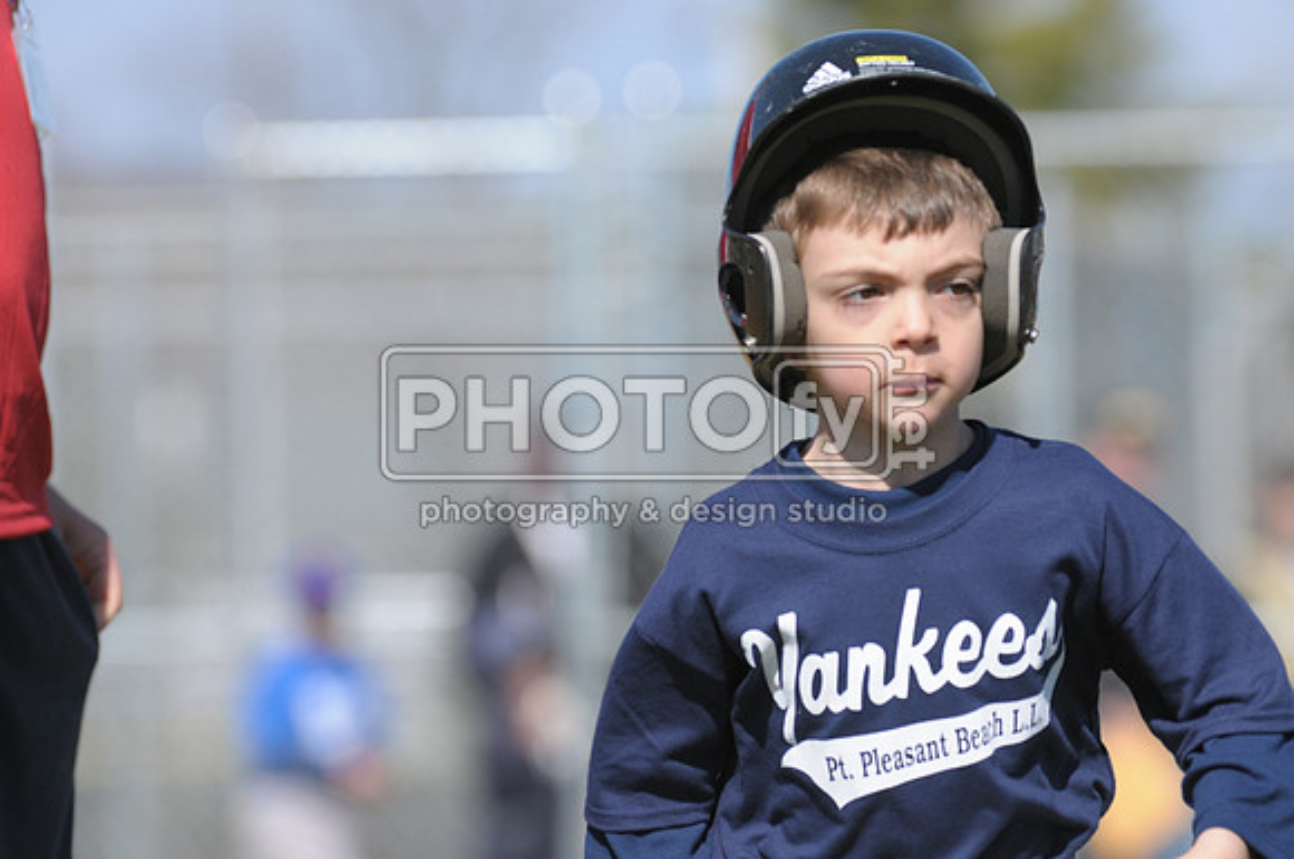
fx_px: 12922
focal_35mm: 360
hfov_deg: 5.7
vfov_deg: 3.8
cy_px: 430
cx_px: 647
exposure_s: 1/2500
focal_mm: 240
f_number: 4.5
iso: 400
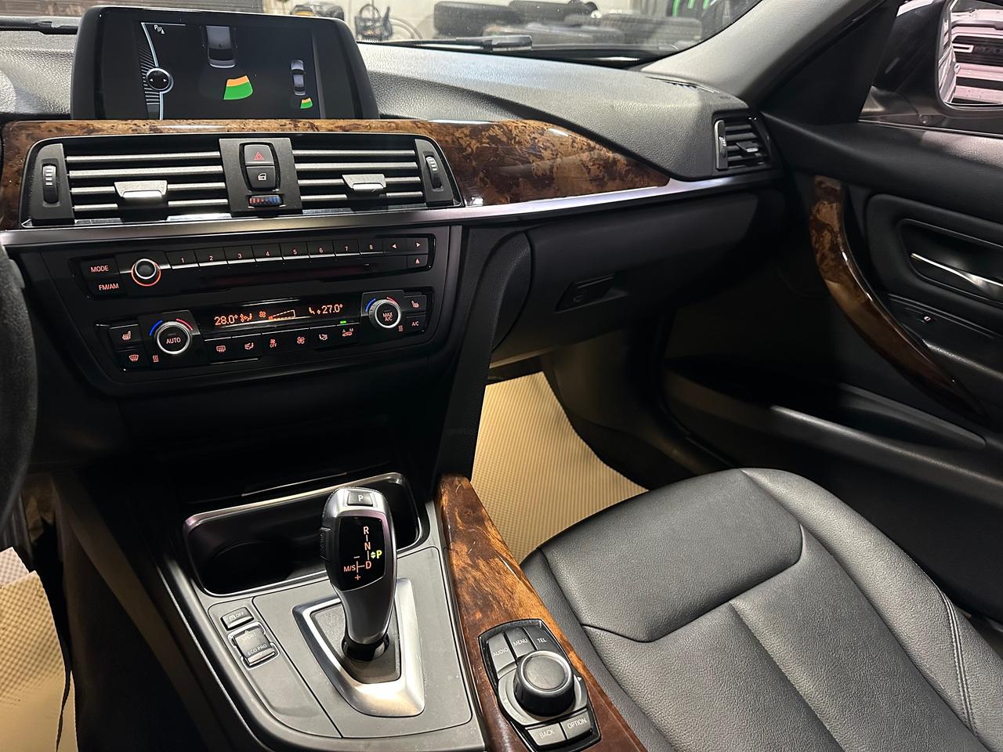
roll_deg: -4.5
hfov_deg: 71.6
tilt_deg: -27.6
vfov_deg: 56.8
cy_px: 376
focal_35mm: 24
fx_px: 695
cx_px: 502
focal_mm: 6.86
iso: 800
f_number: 1.78
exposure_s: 1/30
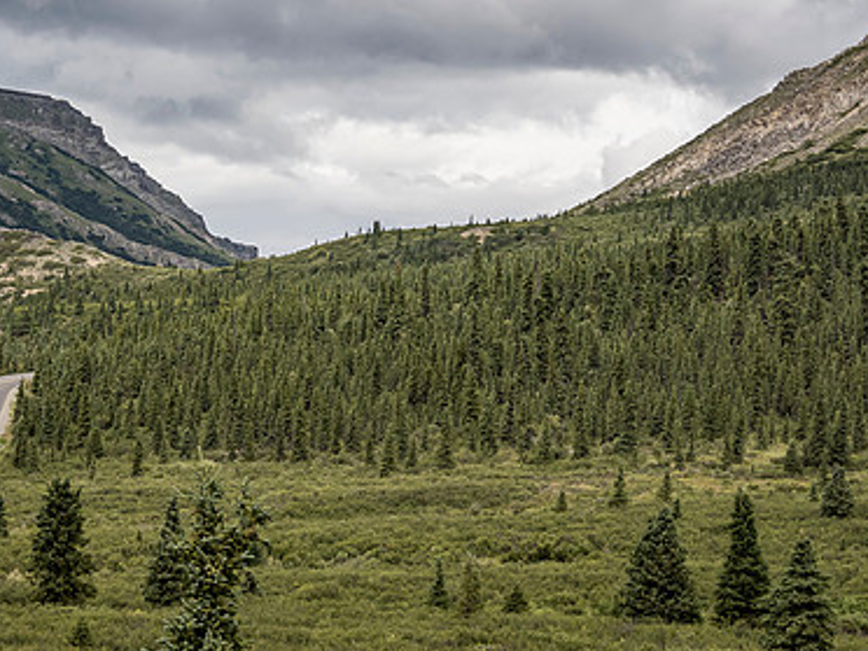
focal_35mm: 109
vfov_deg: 13.6
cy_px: 265
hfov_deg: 17.9
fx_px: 2733
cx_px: 217
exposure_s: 1/1000
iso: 400
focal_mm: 35
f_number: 6.3
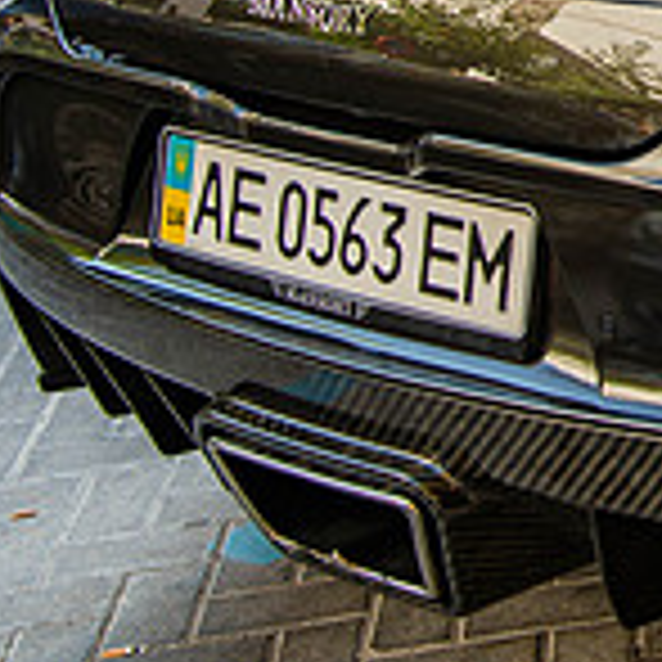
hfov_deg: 12.2
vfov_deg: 13.2
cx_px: 1253
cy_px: -144
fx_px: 2791
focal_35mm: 129
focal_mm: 34
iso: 100
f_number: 5
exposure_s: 1/100
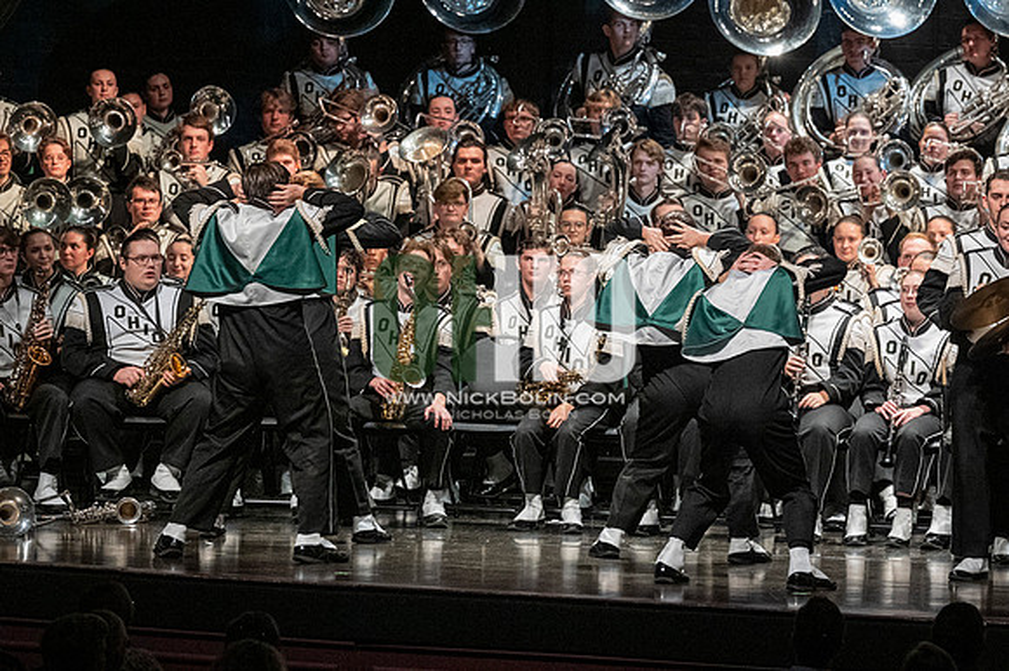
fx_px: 6302
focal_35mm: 225
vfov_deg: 6.1
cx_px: 504
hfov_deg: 9.2
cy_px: 336
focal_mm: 150
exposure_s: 1/500
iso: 4000
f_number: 4
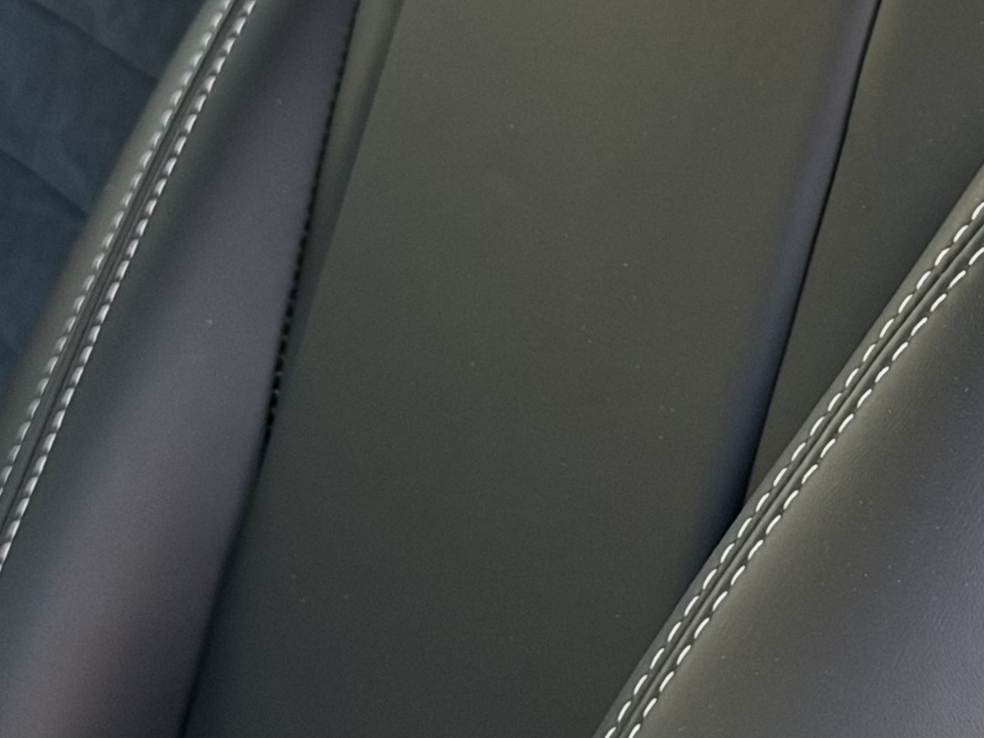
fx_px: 3297
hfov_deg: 16.6
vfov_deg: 12.0
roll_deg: +5.9
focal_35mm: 116
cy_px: -481
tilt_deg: -11.0
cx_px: 997
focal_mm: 6.93
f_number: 1.8
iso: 200
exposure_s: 1/177
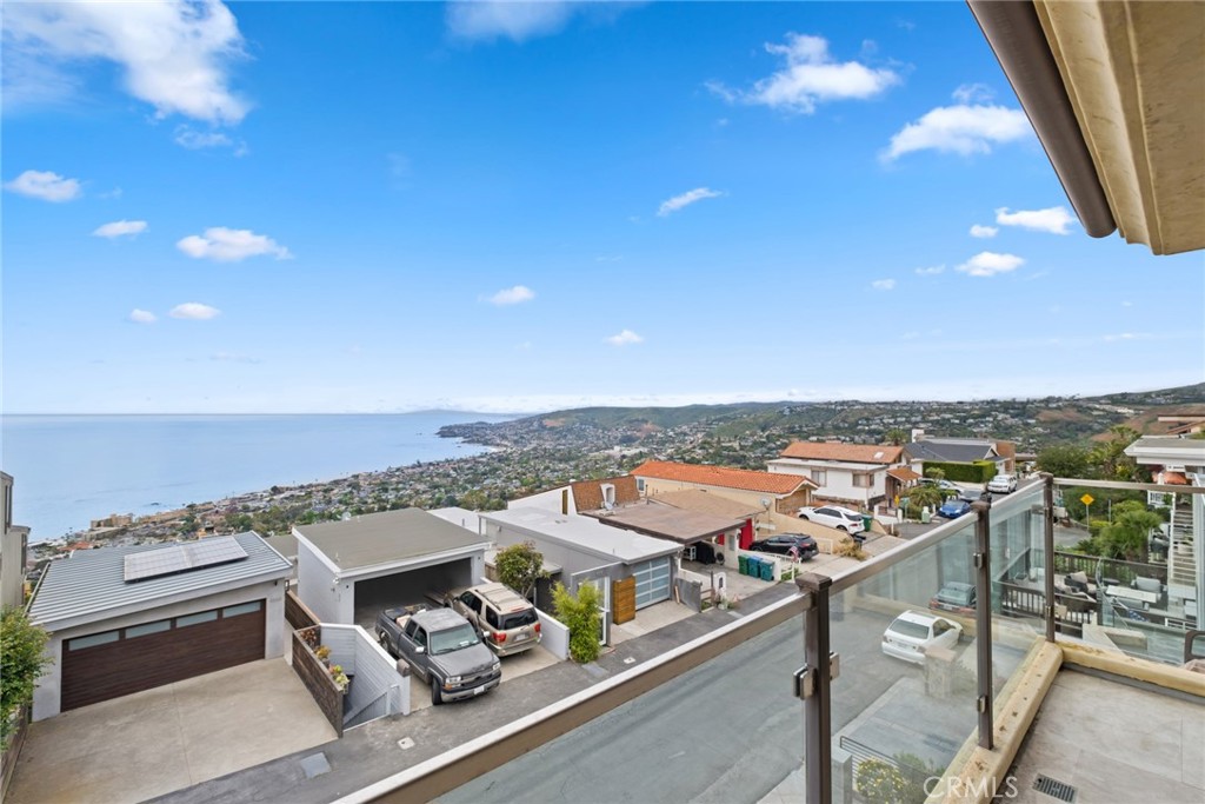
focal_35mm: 15
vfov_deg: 77.3
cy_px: 402
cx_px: 602
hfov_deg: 100.4
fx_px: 502
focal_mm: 10
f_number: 8
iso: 200
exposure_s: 1/70
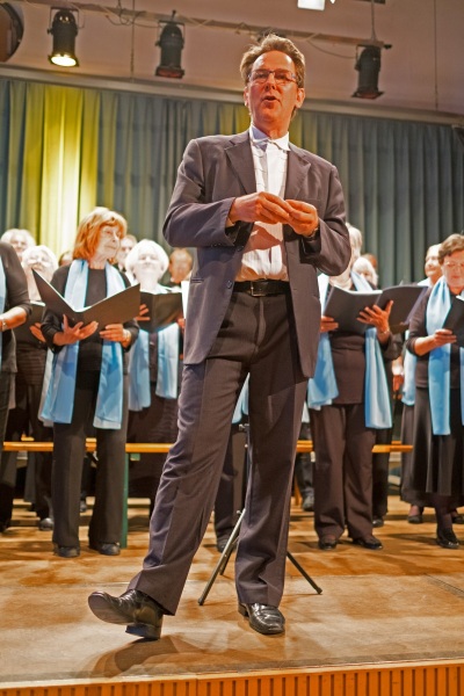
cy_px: 348
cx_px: 232
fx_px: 677
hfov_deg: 37.9
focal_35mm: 35
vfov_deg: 54.4
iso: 1600
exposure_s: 1/125
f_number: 1.4
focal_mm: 23
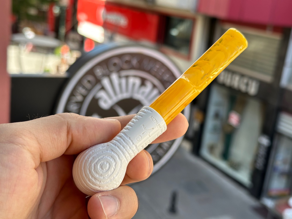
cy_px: 110
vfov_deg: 30.3
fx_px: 405
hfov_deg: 39.7
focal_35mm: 48
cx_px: 146
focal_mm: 6.86
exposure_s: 1/450
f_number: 1.78
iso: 64
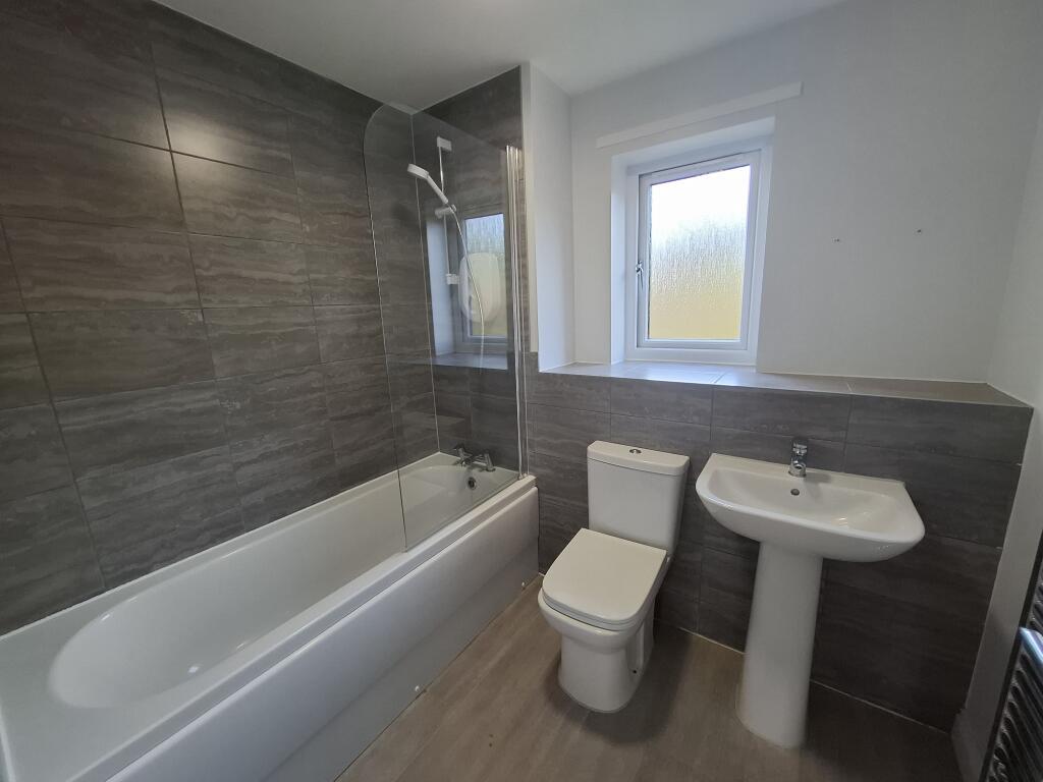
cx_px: 522
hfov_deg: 106.2
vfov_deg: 89.9
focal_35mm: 13
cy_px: 391
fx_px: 392
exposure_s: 1/50
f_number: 2.2
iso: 125
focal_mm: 1.74
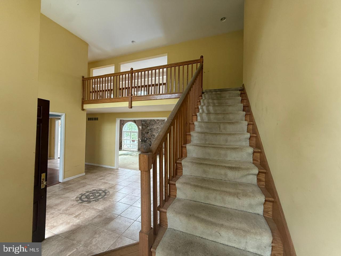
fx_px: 138
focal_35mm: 14
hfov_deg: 102.1
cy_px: 128
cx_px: 170
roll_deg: -1.4
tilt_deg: +1.7
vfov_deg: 85.7
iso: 320
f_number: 2.2
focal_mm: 2.22
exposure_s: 1/84
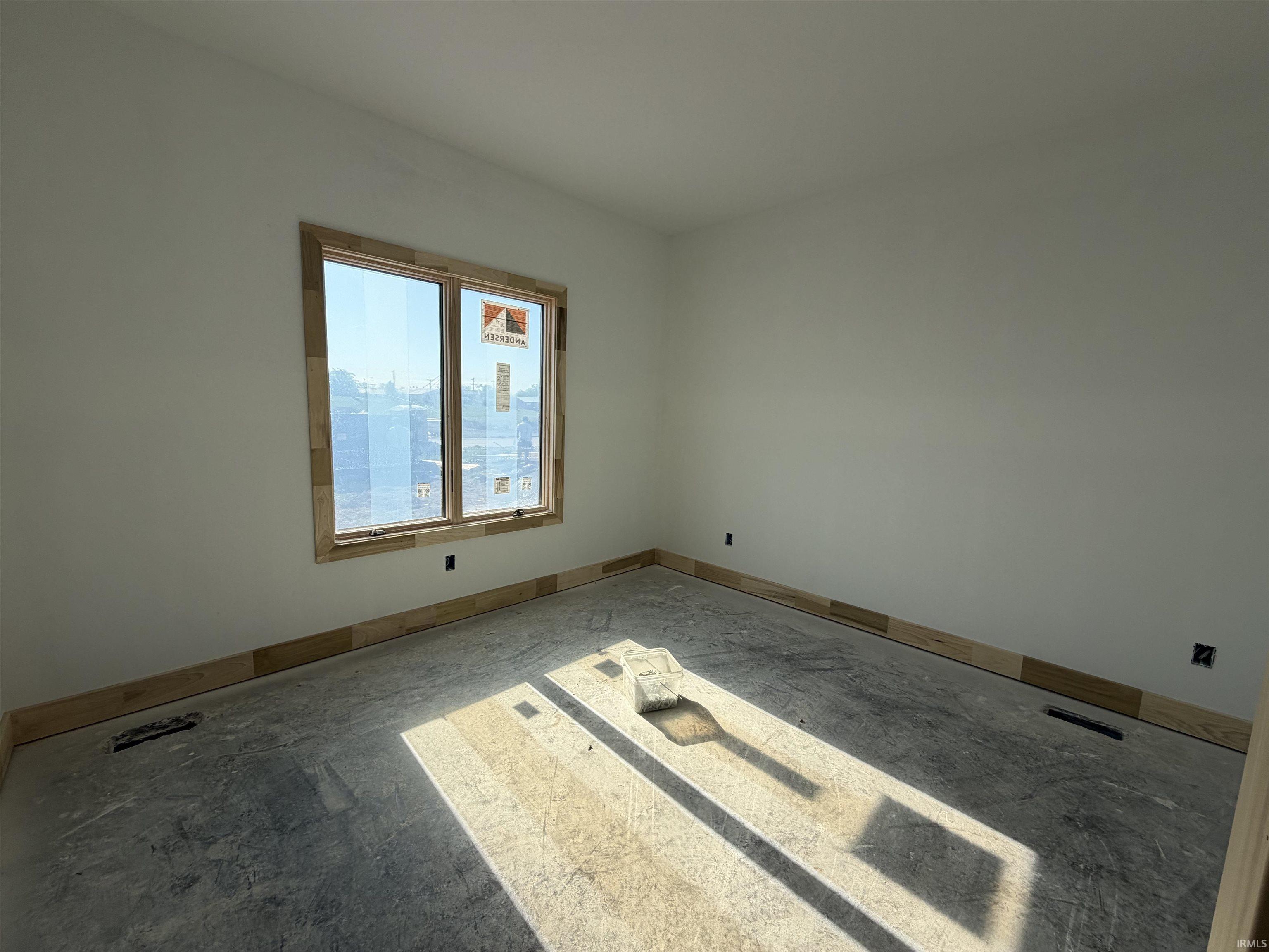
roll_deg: -2.2
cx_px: 634
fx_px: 513
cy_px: 476
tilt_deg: -7.5
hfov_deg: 102.1
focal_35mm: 14
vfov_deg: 85.7
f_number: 2.2
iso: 40
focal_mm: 2.22
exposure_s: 1/590
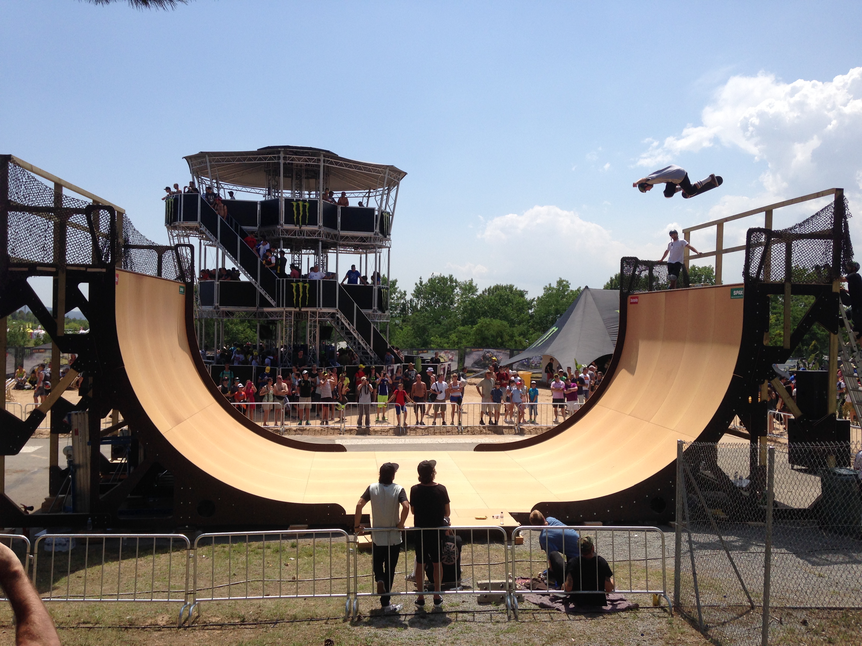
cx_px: 431
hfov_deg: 55.4
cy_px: 323
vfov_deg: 42.9
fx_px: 822
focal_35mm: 33
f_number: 2.4
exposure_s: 1/2262
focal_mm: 4.12
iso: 50
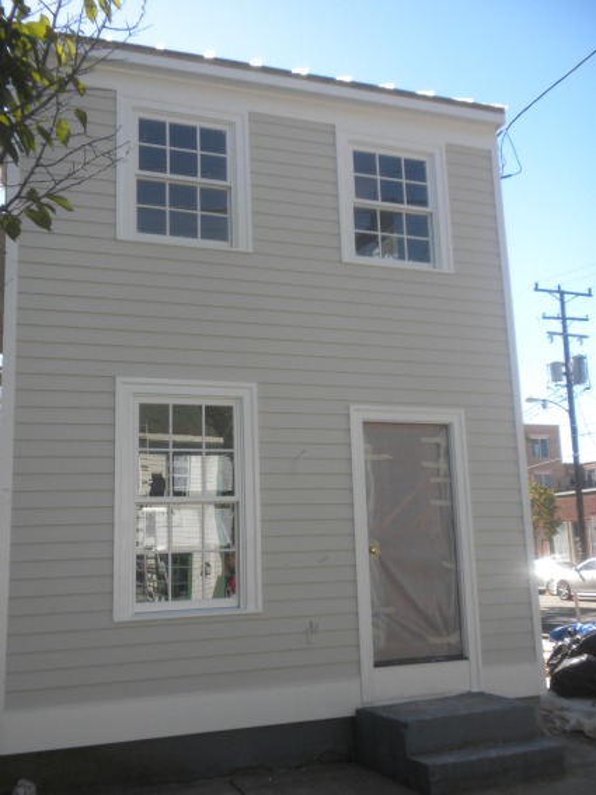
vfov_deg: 50.1
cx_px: 298
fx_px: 850
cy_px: 398
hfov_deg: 38.7
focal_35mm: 37
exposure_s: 1/318
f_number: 3.5
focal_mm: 6.6
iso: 64
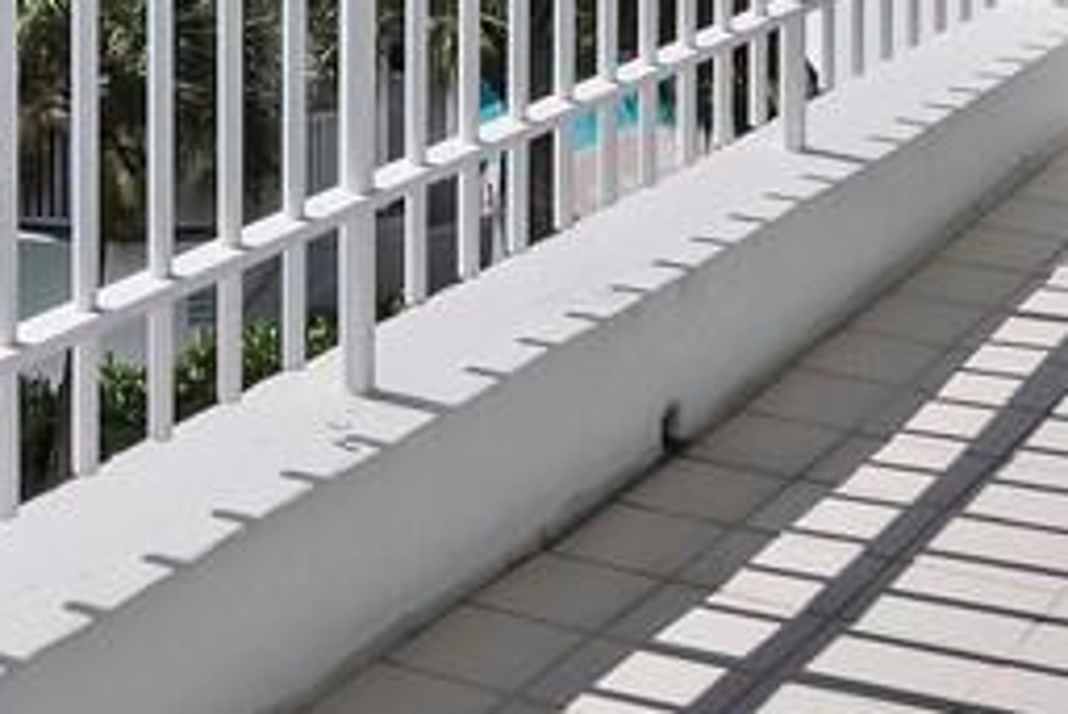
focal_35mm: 91
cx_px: 8
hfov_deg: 21.6
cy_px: -585
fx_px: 2701
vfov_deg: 13.5
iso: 400
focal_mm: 7
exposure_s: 1/1000
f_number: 7.1
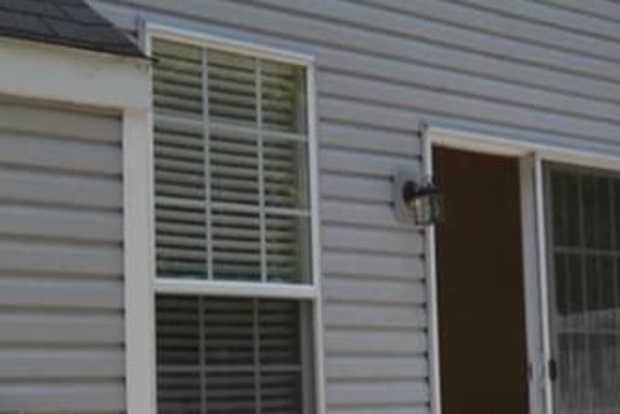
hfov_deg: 22.0
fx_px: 1585
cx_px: 208
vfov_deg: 14.9
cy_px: 278
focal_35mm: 92
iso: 100
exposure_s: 1/125
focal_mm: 10
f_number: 5.6
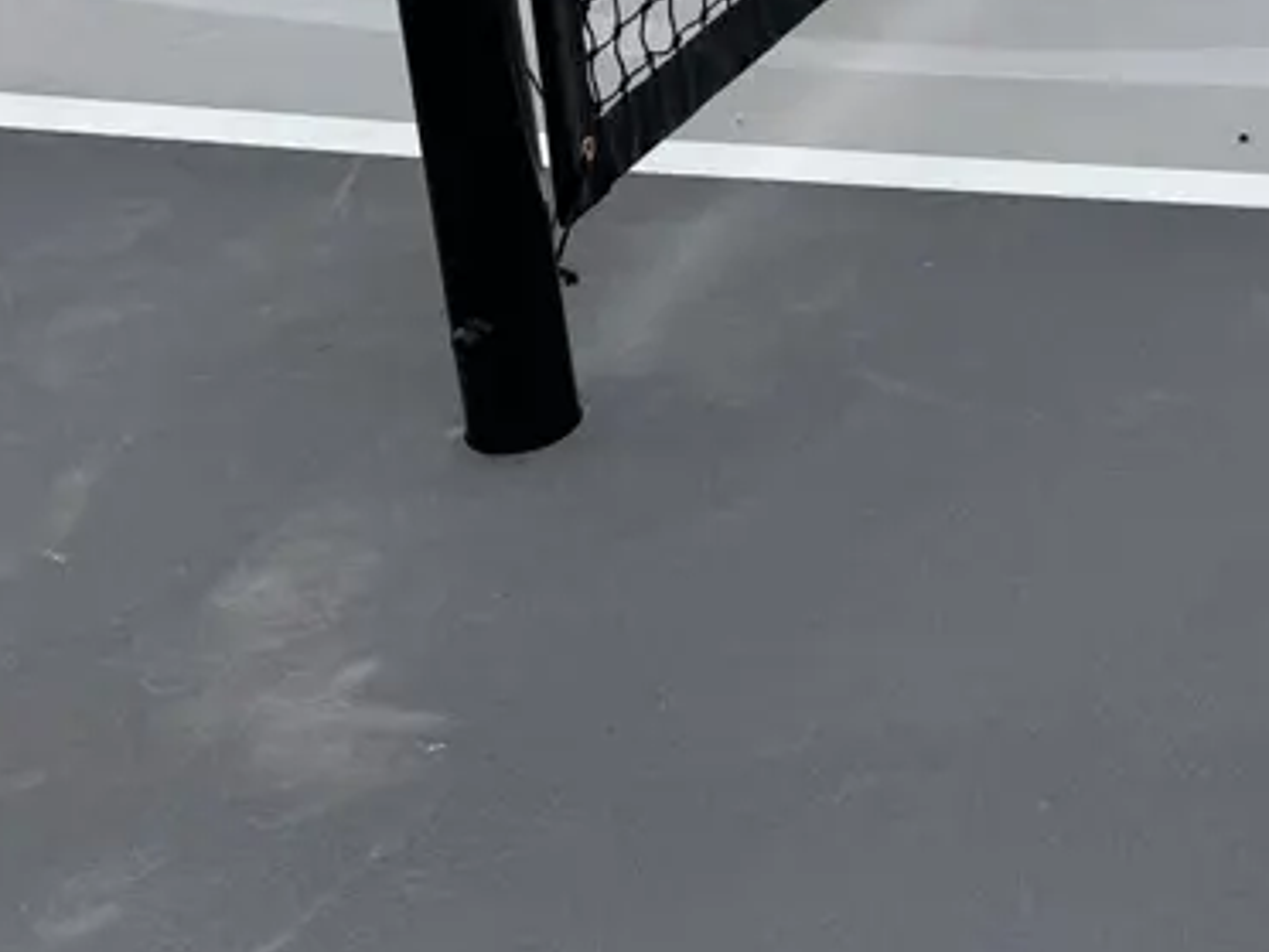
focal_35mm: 93
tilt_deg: -18.1
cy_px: -423
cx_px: 2269
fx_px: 3409
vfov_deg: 14.9
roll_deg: -0.4
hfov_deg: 17.3
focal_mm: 6.76
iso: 80
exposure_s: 1/1560
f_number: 1.78
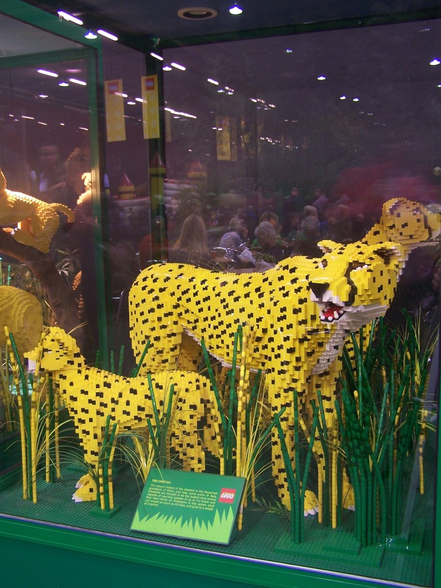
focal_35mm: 38
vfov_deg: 49.0
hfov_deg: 37.7
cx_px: 220
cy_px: 294
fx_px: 645
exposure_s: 1/2
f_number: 2.8
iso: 80
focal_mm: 6.3
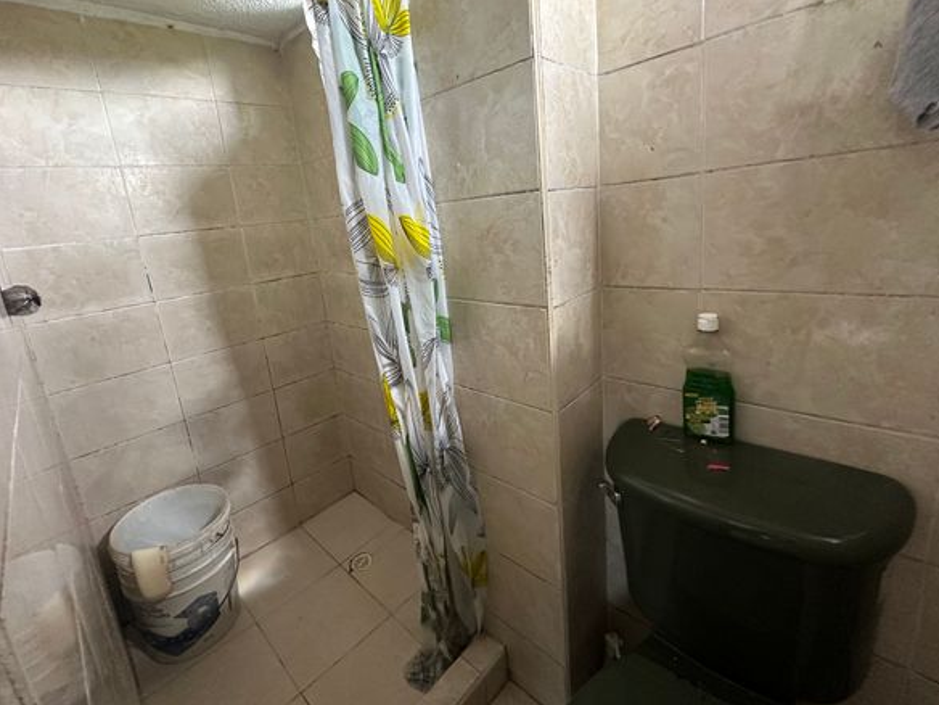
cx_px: 432
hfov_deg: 94.3
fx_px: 434
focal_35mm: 16
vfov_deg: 77.8
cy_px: 311
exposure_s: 1/60
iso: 500
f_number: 2.2
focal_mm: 2.22
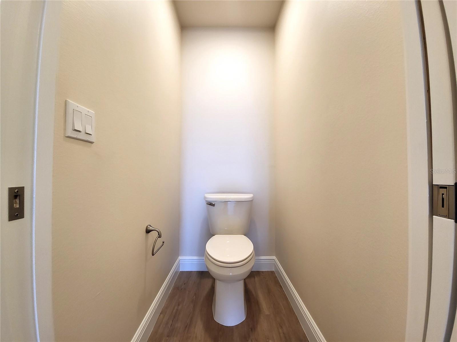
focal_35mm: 13
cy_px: 171
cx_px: 228
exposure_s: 1/60
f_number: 2.2
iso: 100
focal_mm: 1.74
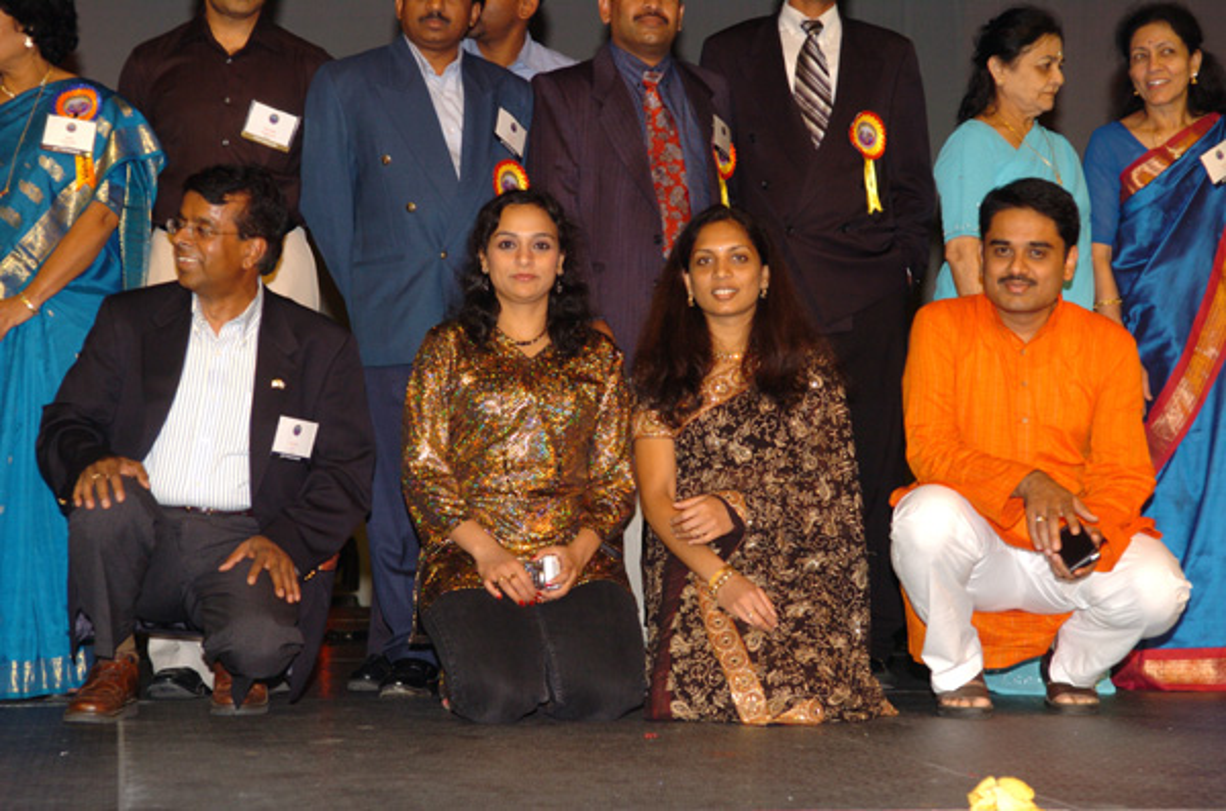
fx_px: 2803
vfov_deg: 16.5
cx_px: 613
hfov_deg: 24.7
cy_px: 406
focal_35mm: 82
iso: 400
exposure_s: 1/200
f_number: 4
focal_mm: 55
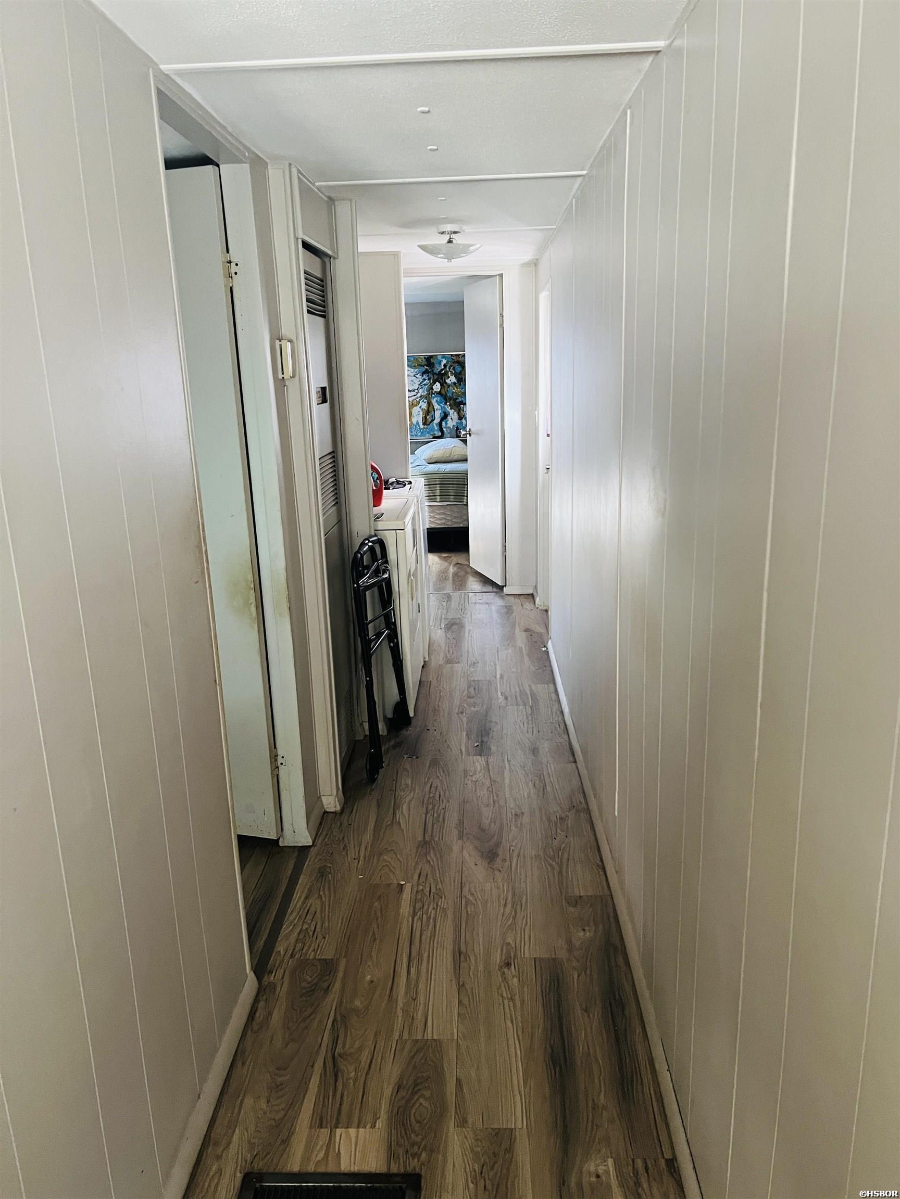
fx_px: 901
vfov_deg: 67.3
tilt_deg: -14.0
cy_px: 600
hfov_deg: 53.1
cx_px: 450
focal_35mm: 26
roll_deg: +2.4
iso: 500
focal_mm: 5.7
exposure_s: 1/40
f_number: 1.5
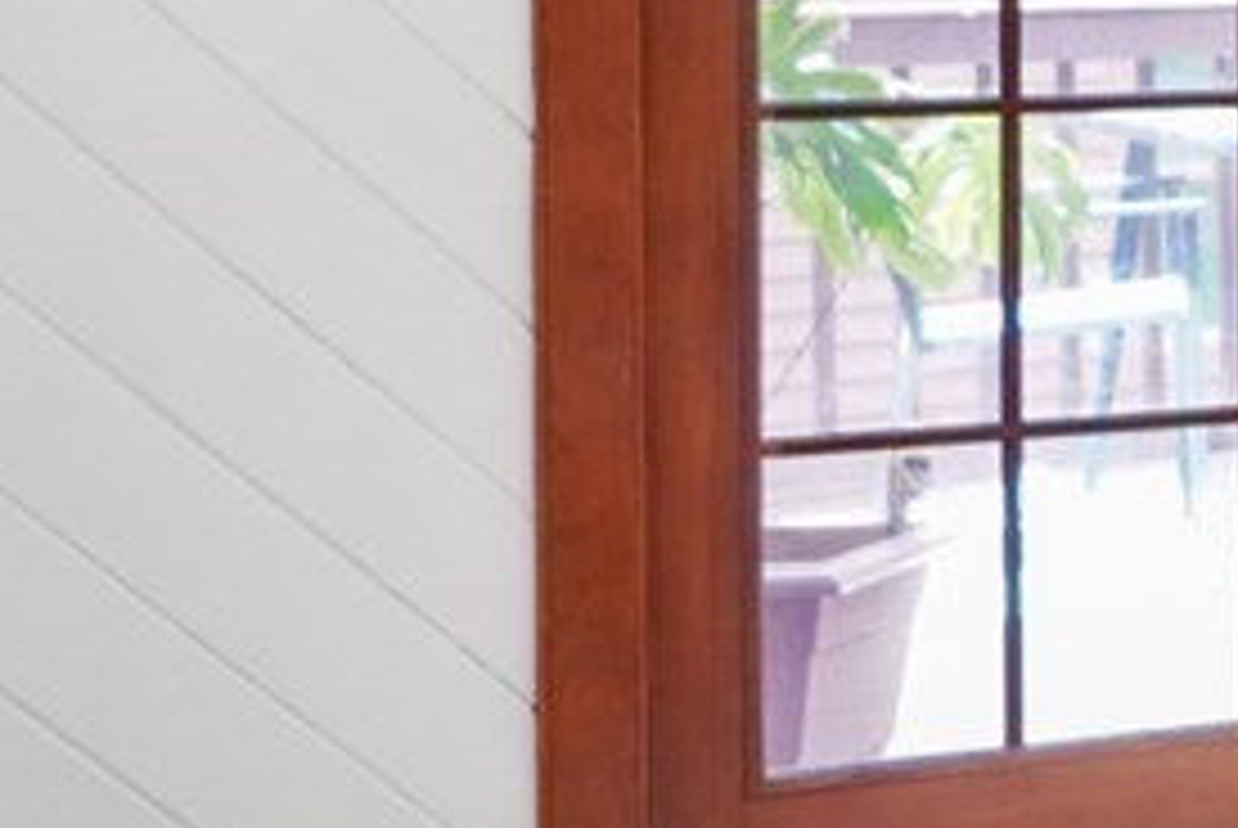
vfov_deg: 11.2
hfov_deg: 12.9
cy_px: 187
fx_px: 4225
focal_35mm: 123
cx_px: 2940
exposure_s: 1/80
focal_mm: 11
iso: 160
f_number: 1.8
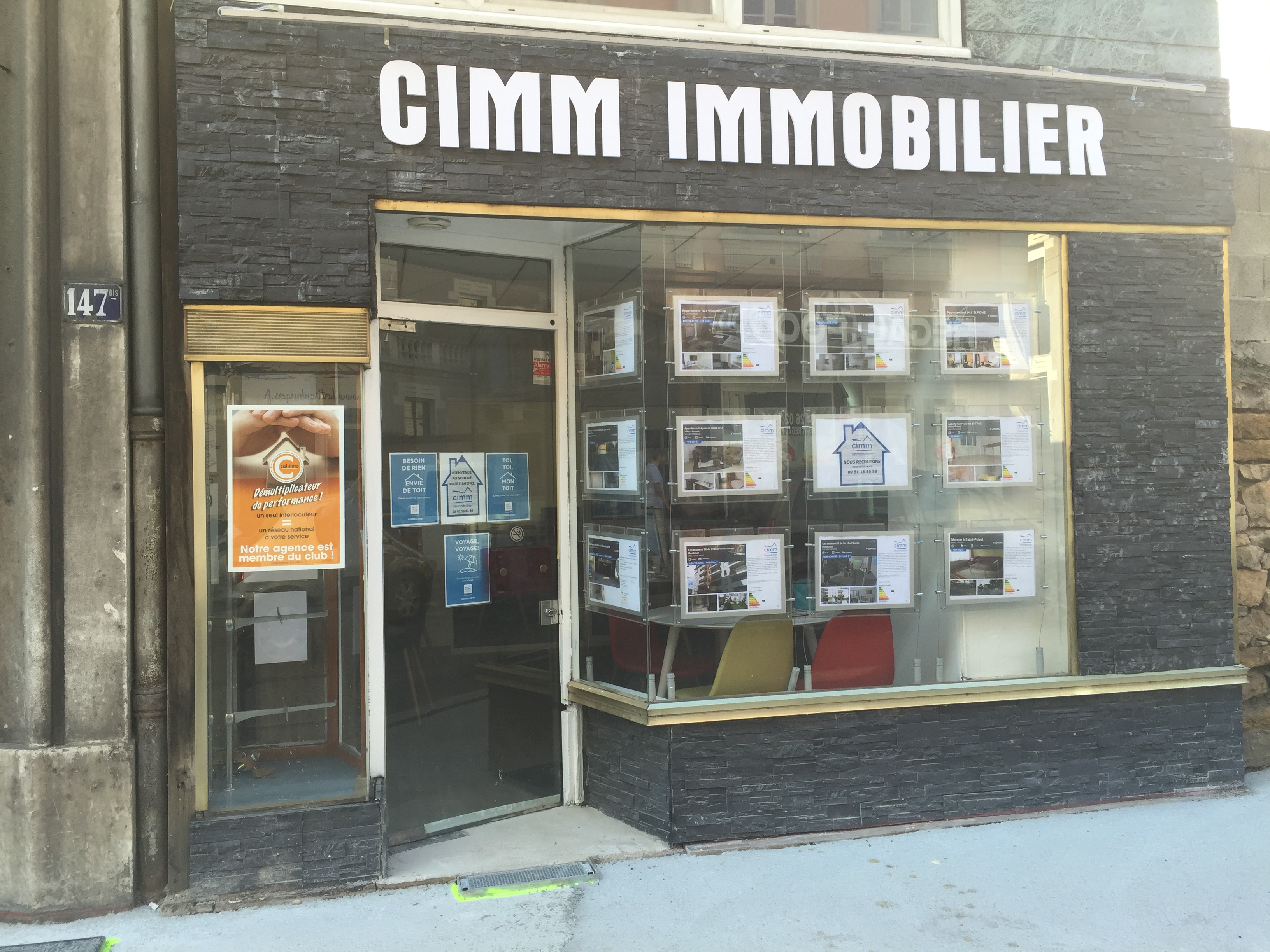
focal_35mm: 29
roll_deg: -0.1
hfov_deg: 61.7
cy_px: 476
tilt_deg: +1.8
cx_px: 635
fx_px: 1064
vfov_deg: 48.2
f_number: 2.2
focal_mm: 4.15
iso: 32
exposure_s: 1/135
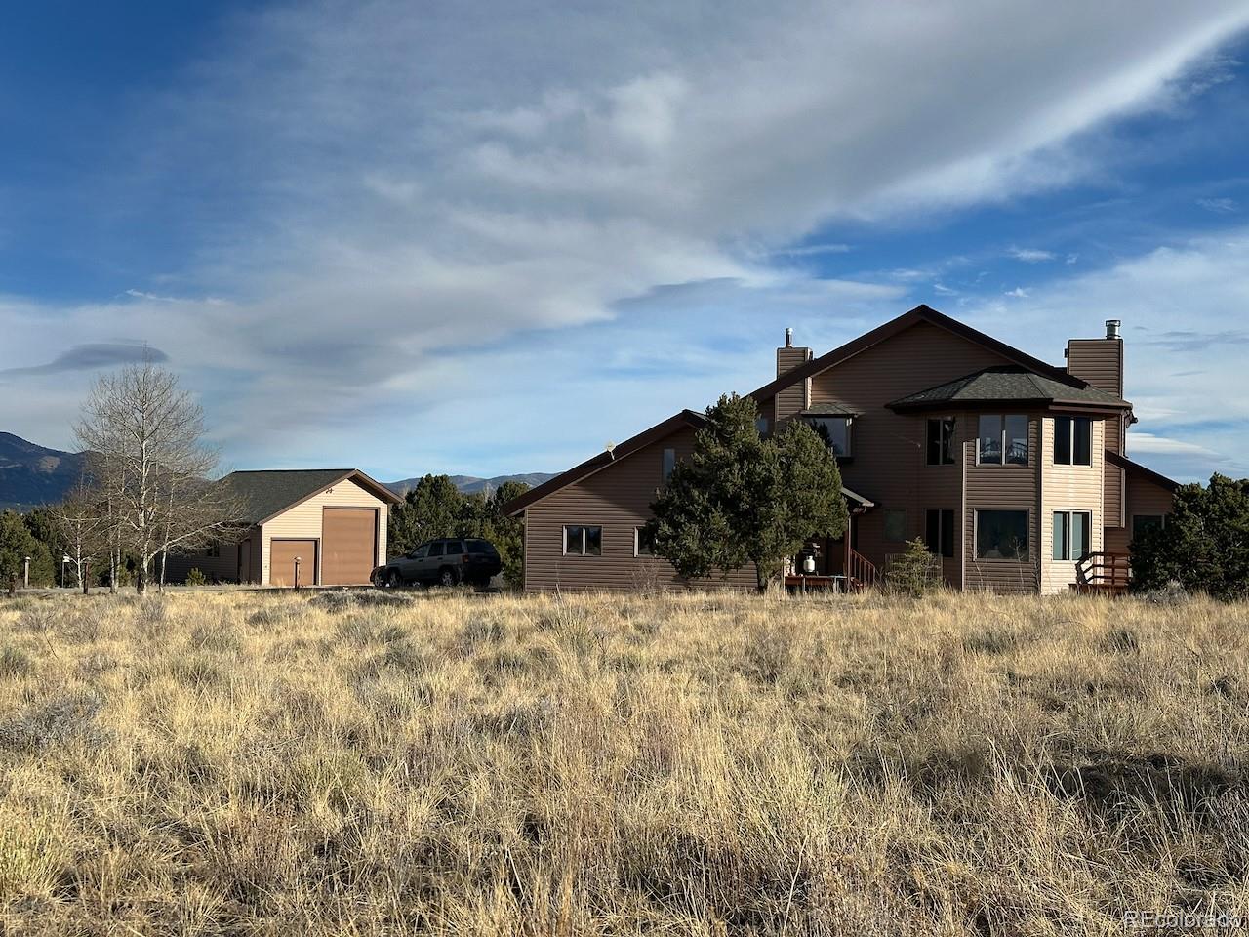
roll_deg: -1.2
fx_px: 1732
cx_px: 624
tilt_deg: +1.9
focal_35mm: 48
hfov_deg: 39.7
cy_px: 468
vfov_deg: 30.3
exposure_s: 1/5556
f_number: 1.78
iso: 64
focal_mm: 6.86
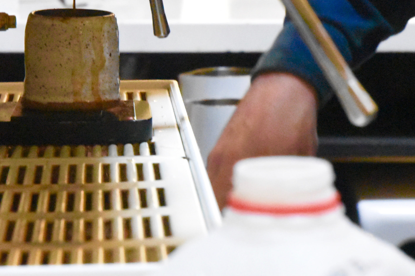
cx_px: 87
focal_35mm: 179
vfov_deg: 7.7
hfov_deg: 11.4
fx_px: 2063
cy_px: 33
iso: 16000
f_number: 8
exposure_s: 1/100
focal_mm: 56
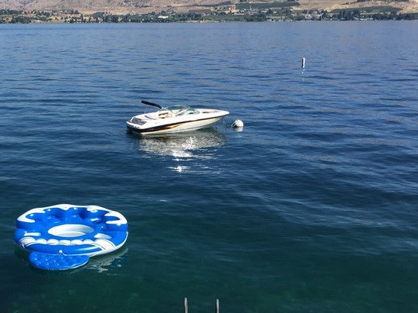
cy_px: 143
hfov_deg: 35.0
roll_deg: +0.5
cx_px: 80
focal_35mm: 53
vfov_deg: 27.5
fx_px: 640
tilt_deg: -10.9
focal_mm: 4.15
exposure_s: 1/1799
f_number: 2.2
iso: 32
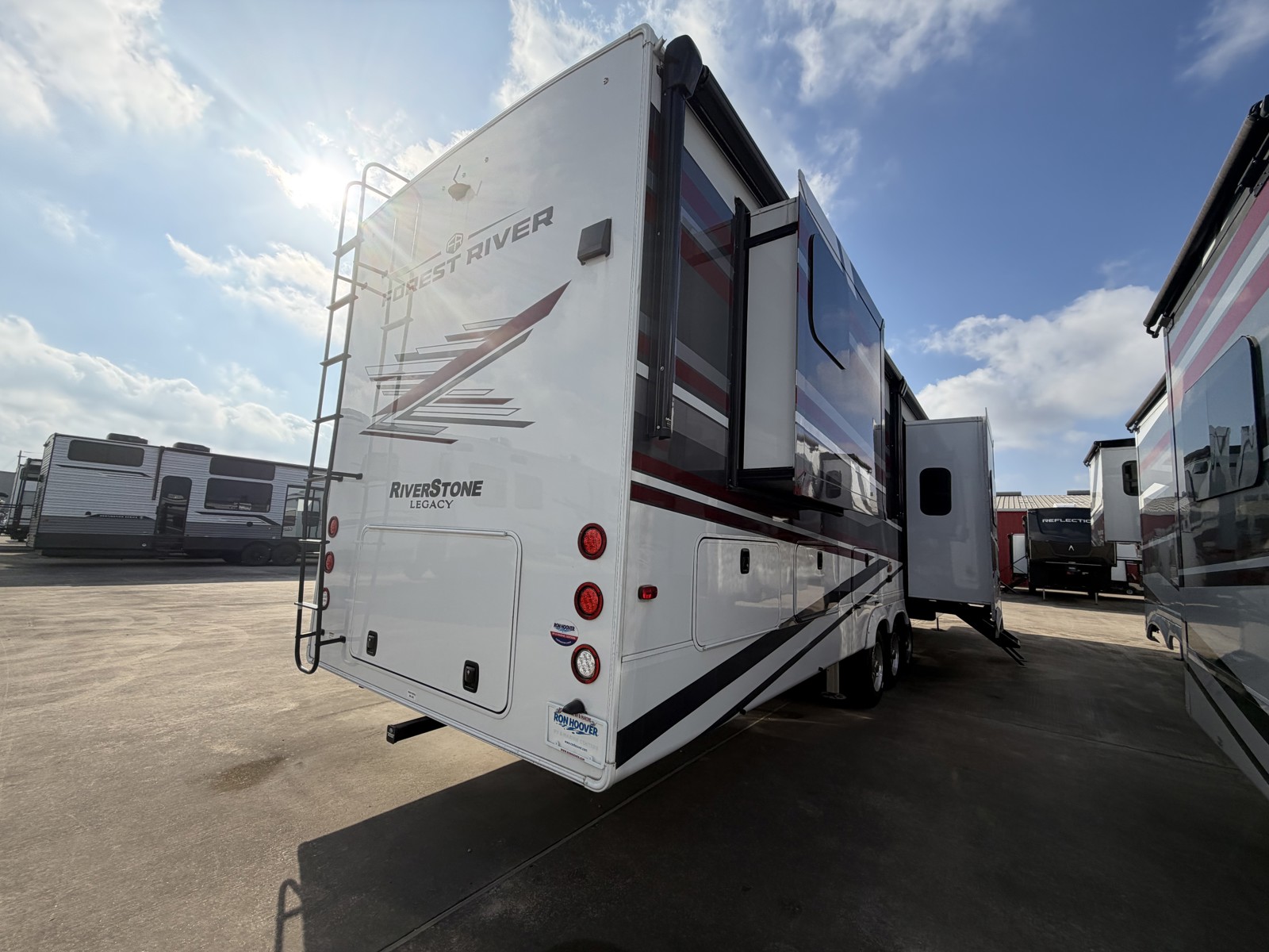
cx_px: 634
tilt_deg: +10.5
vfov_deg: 85.7
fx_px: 513
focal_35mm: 14
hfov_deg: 102.1
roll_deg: -0.2
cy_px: 476
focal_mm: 2.22
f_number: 2.2
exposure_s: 1/1033
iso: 20
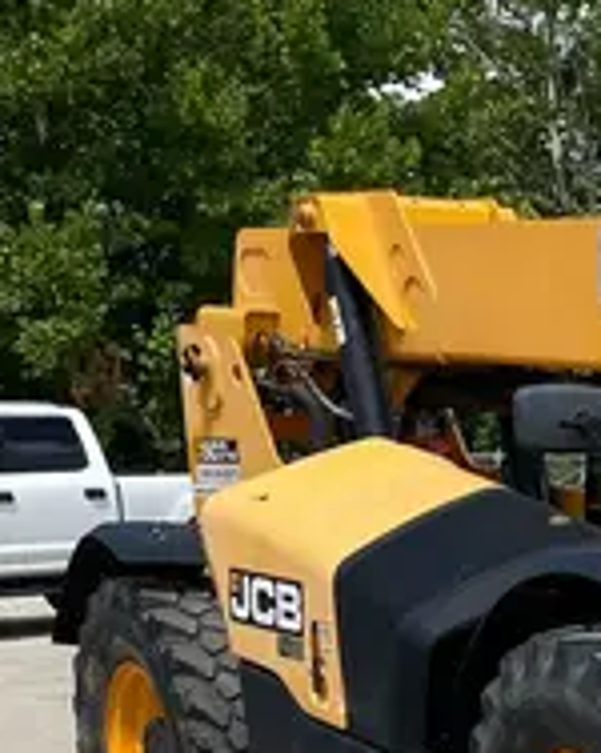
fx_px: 2205
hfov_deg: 13.9
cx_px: 1058
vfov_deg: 17.9
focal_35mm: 99
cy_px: 1023
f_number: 1.6
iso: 32
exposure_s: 1/2817
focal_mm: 4.2
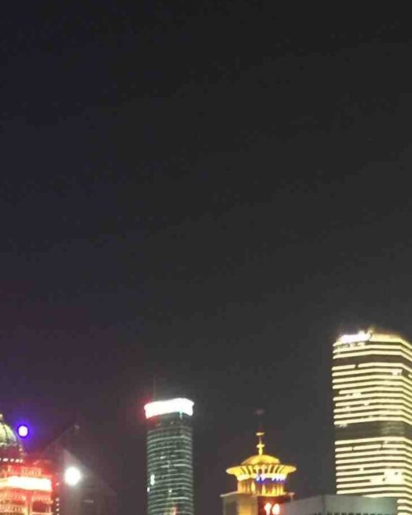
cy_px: 384
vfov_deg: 18.7
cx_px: 226
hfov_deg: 15.1
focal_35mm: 102
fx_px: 1555
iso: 640
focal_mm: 4.15
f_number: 2.2
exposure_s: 1/17
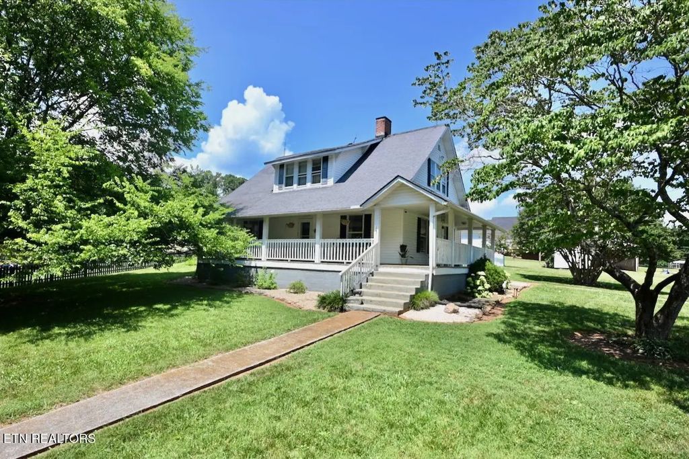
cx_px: 344
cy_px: 230
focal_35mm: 18
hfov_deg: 90.0
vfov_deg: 67.4
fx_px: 345
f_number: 6.3
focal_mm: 12
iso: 100
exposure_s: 1/320
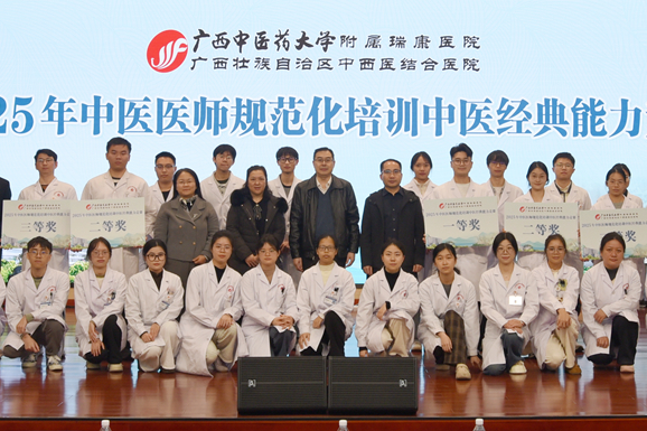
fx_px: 647
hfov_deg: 53.1
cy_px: 182
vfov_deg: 36.8
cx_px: 339
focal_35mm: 36
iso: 500
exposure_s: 1/100
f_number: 5
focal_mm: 26
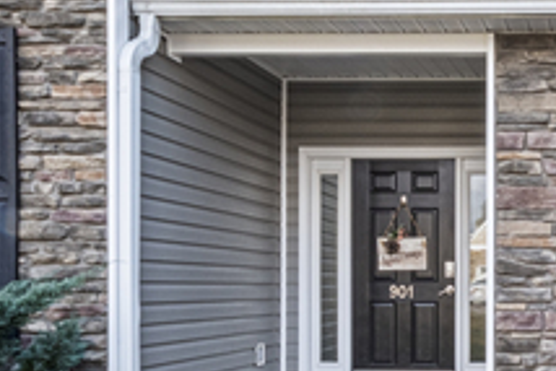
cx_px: 590
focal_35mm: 56
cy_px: 302
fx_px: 865
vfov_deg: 23.8
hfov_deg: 32.0
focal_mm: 10
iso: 250
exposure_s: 1/5
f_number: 22
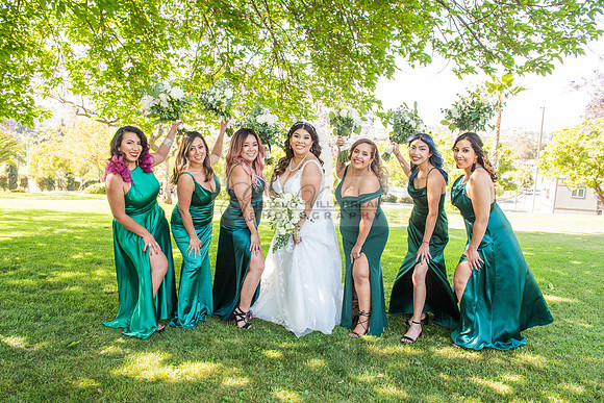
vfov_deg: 48.0
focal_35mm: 27
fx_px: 453
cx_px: 302
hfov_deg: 67.4
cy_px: 202
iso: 500
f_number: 6.3
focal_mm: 27
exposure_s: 1/200
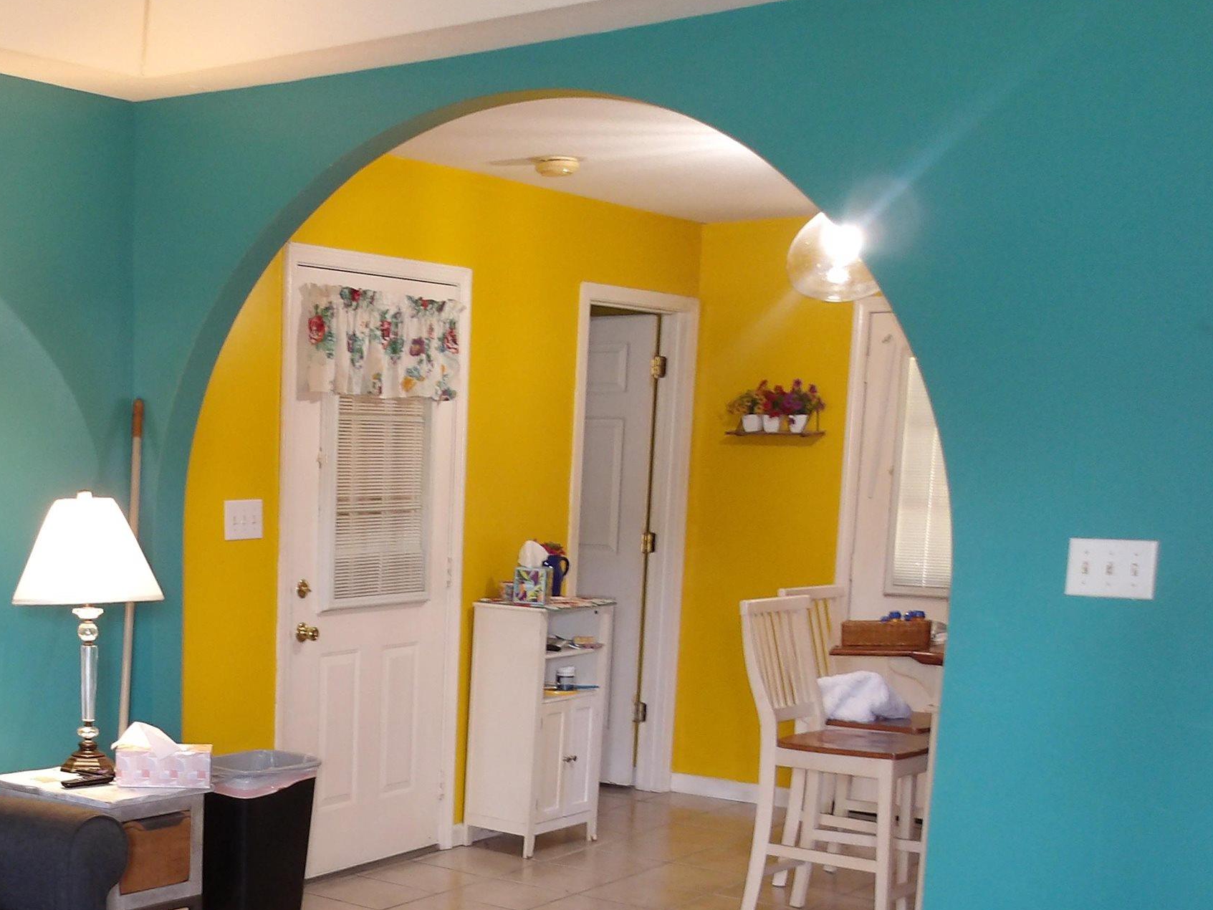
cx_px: 202
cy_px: 782
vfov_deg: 28.7
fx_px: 1717
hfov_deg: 37.2
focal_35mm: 49
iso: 206
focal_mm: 4.9
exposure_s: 1/15
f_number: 3
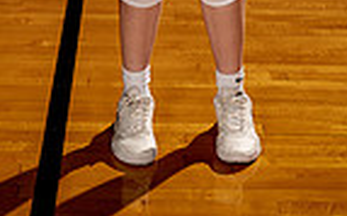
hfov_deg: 15.1
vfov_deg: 8.6
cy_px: -303
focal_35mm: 138
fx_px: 1304
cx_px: 129
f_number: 5.6
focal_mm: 43
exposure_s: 1/250
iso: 100
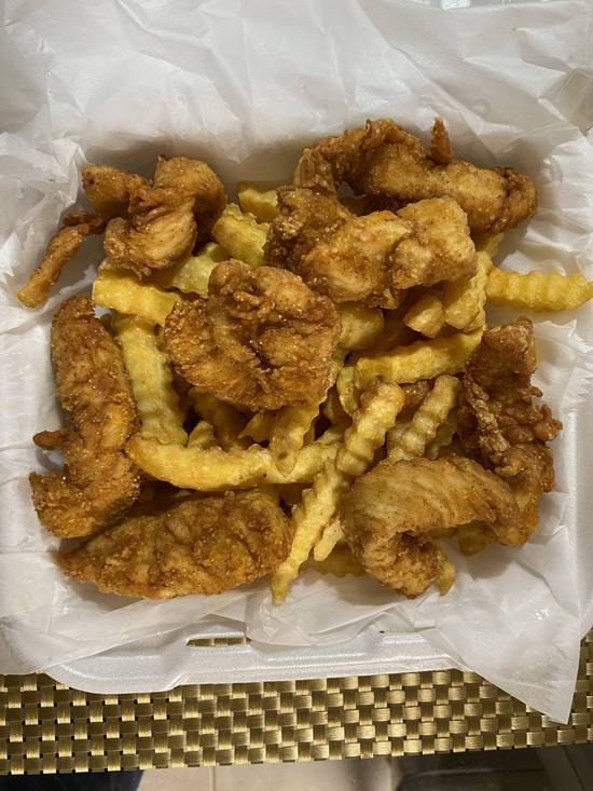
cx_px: 296
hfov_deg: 53.1
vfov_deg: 67.3
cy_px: 396
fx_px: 594
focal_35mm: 26
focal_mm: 4.25
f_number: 1.8
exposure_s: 1/60
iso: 160
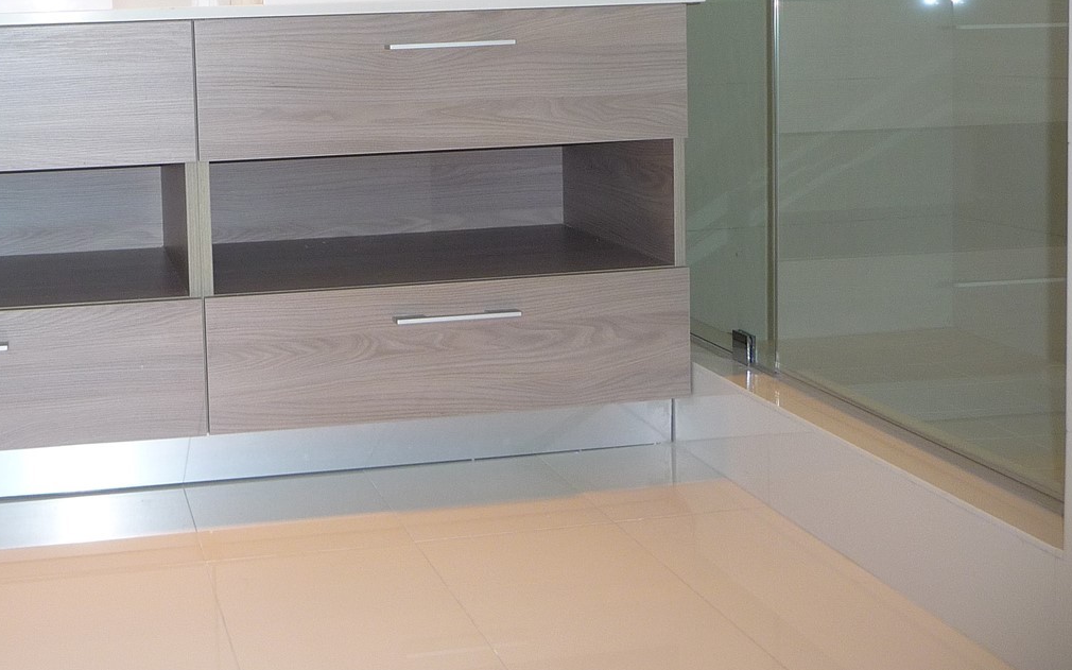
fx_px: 1373
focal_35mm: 47
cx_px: 262
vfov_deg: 26.9
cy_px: 134
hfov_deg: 41.3
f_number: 3.3
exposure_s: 1/30
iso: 125
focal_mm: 4.7
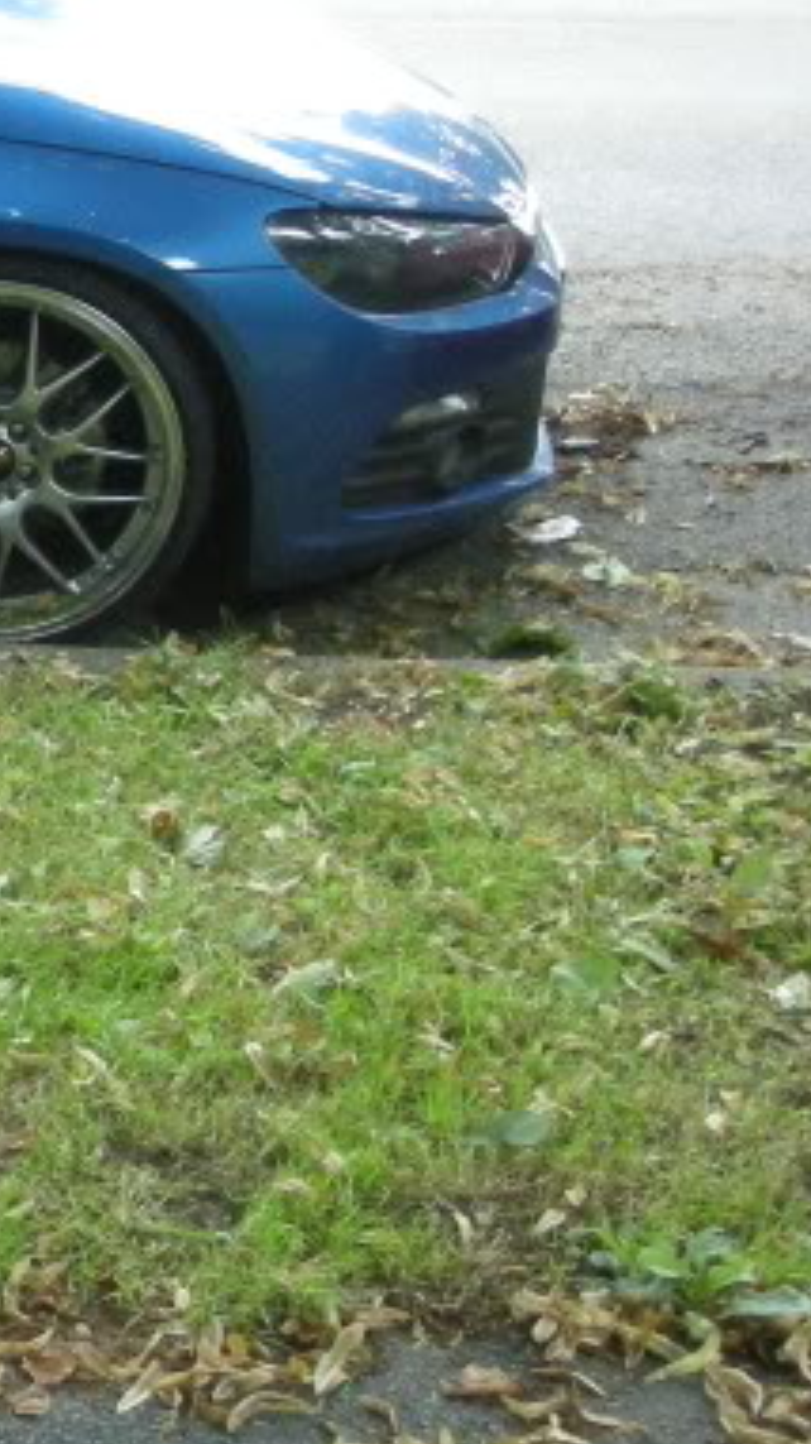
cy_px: 519
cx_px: -690
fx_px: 3062
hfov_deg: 13.4
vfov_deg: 26.4
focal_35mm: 80
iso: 398
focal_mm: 5.7
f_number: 2.8
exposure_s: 1/61.4
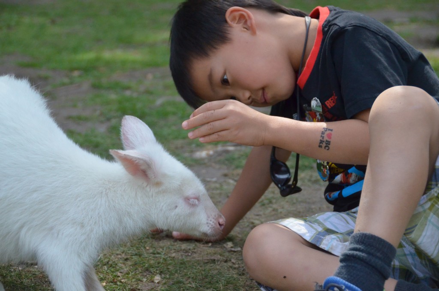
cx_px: 220
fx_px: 1278
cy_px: 146
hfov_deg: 19.5
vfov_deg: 13.0
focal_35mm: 105
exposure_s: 1/3200
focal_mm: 70
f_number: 5
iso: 2500
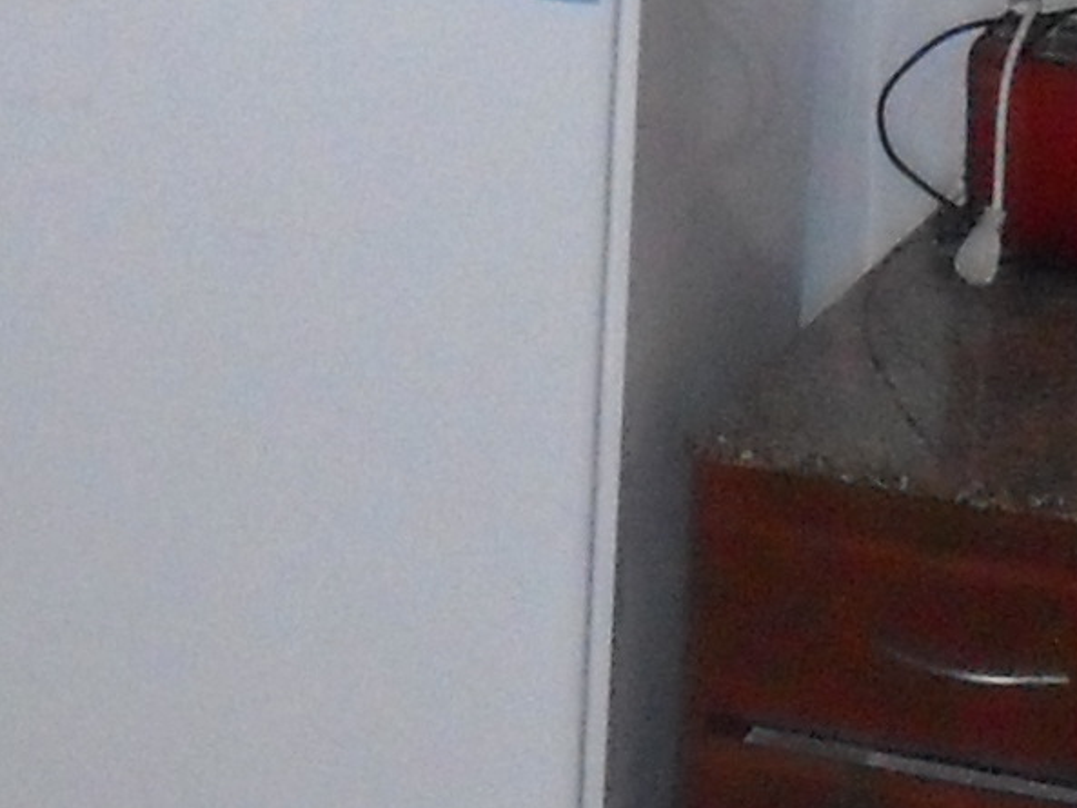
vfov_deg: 8.0
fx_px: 5664
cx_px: 0
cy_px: 1253
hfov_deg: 10.8
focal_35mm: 182
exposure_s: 1/45
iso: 400
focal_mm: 4.9
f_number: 3.5
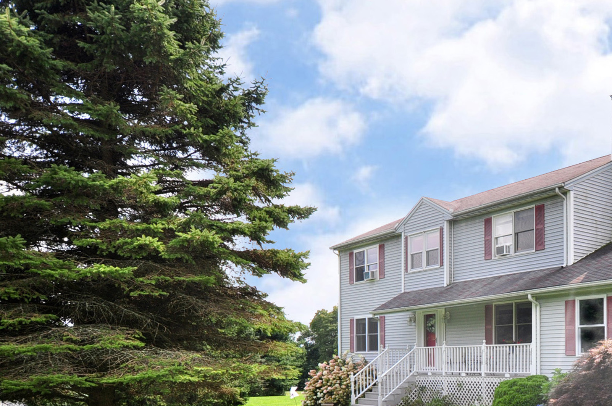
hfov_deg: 45.9
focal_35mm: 38
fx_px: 645
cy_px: 362
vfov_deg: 33.2
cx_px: 552
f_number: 8
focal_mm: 14
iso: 250
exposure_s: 1/250
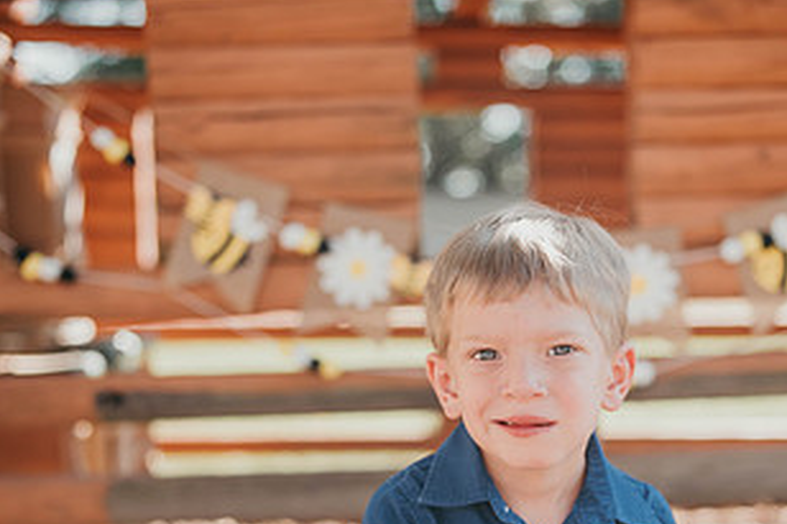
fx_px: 1442
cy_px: 482
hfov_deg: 30.4
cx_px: 493
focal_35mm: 66
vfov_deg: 20.1
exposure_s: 1/1600
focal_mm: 35
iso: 64
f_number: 1.6
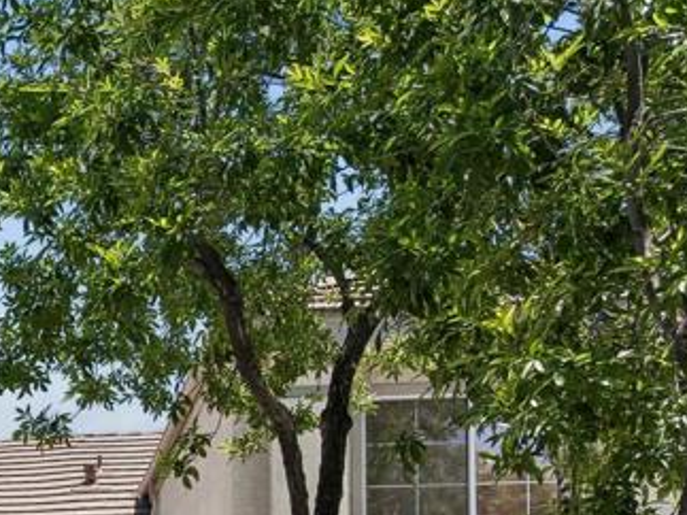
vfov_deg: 17.9
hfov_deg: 22.1
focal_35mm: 76
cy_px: 701
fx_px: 1508
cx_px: -287
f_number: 2.8
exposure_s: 1/100
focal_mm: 12.3
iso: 110
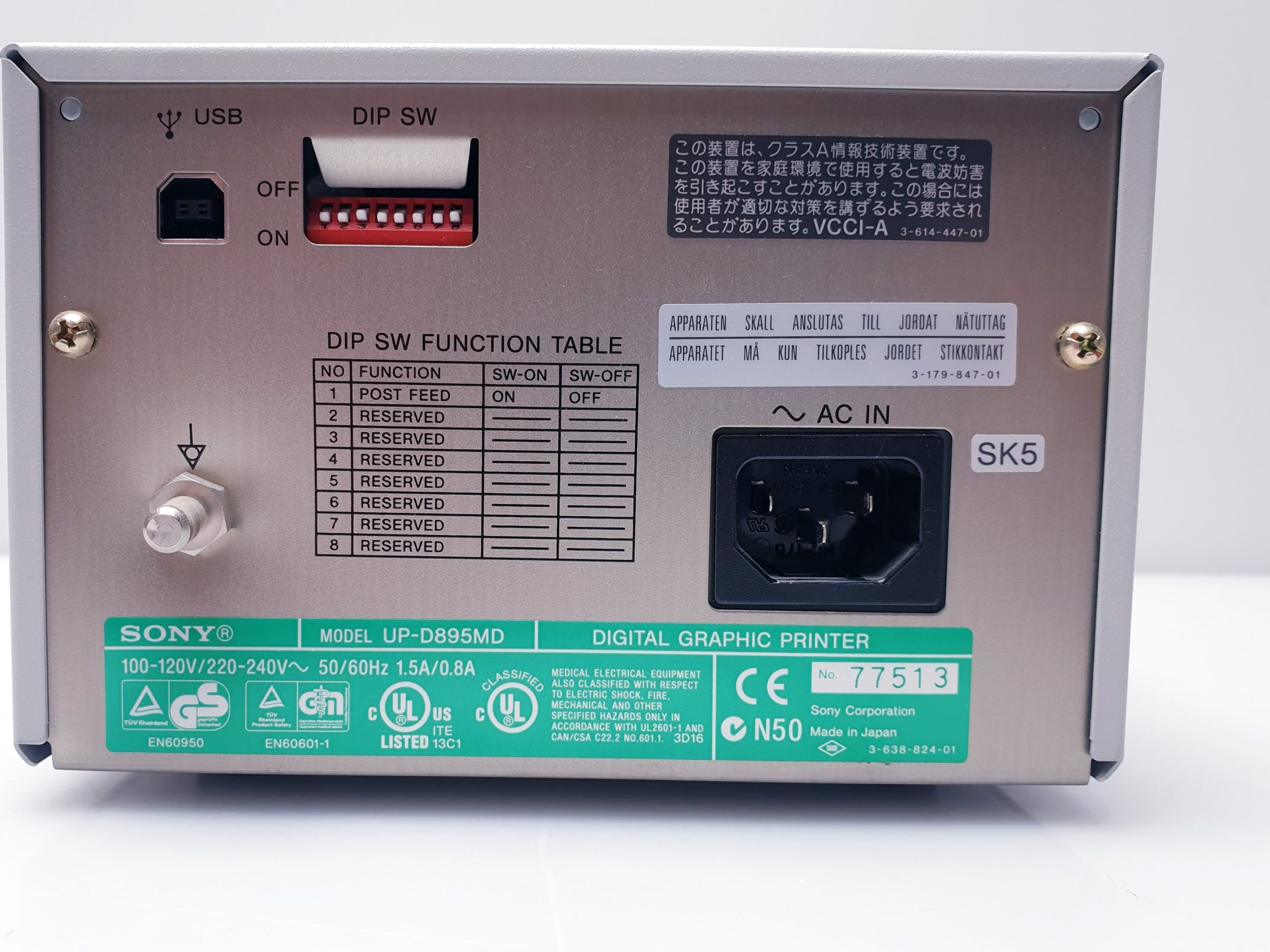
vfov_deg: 45.4
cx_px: 554
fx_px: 1137
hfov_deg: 58.2
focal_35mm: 31
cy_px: 509
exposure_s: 1/50
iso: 50
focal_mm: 4.3
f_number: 2.4
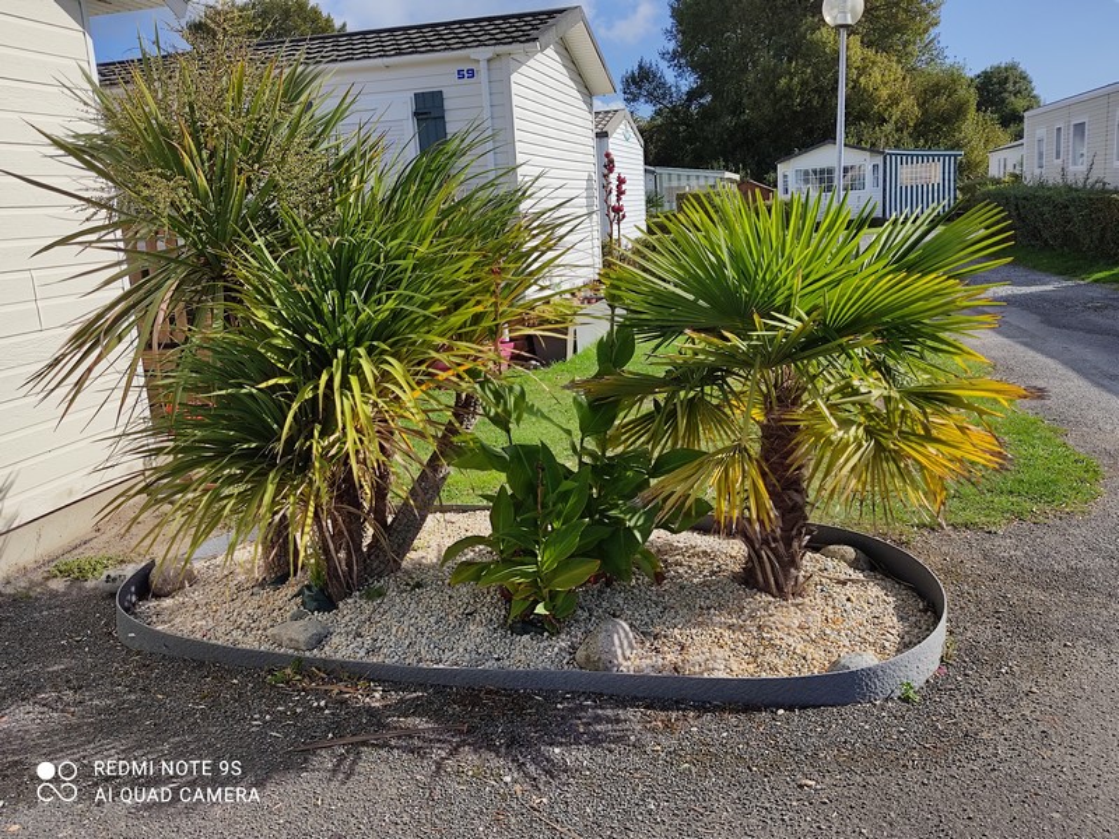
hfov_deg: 67.3
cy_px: 420
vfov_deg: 53.1
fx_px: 840
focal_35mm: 26
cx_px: 560
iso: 100
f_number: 1.79
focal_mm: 4.74
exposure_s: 1/2131
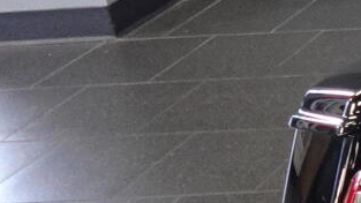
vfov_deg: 8.7
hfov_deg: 11.0
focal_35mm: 134
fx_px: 1283
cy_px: -152
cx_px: 1059
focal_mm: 7.6
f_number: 2
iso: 640
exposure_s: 1/80
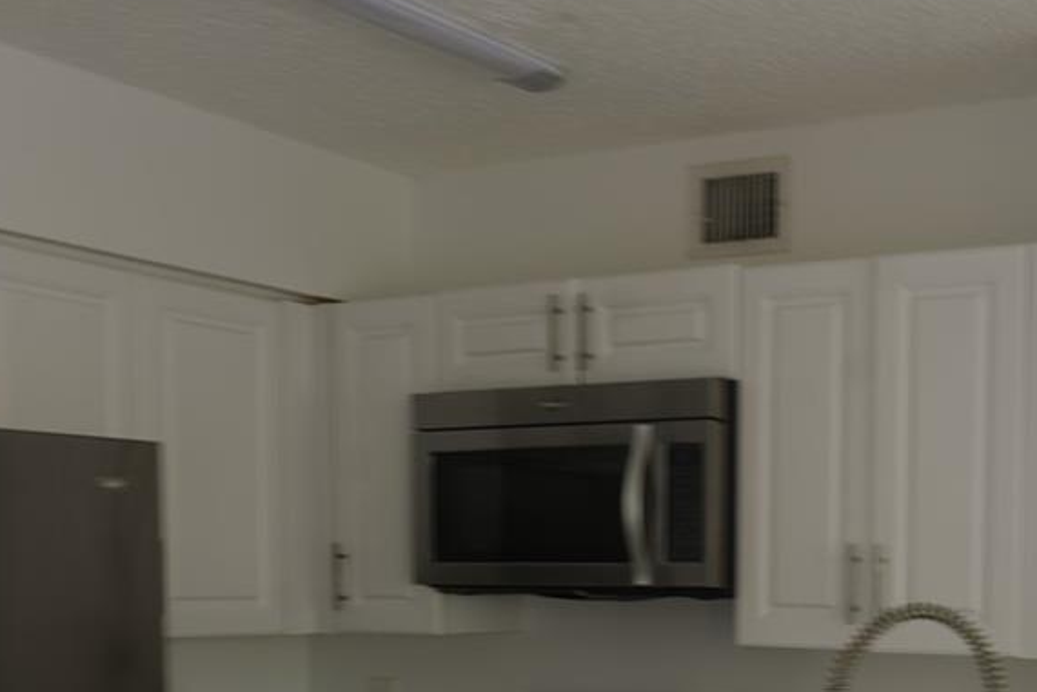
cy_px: 765
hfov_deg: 34.9
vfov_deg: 22.8
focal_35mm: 56
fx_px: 1613
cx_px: 763
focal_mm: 20
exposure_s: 1/3.2
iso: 100
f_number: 11
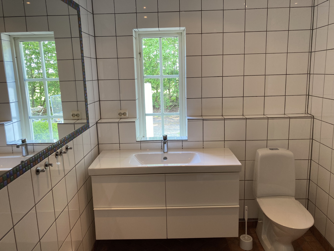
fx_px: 270
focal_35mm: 28
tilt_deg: -9.5
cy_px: 126
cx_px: 167
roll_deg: +1.3
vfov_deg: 49.7
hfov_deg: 63.4
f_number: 1.8
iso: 80
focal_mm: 3.99
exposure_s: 1/50
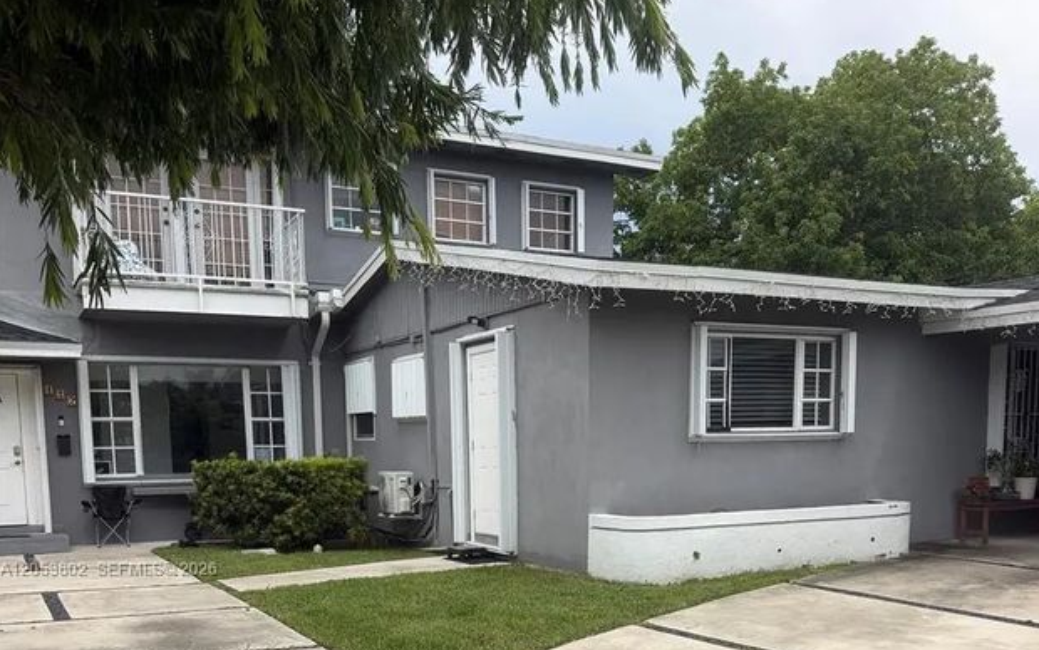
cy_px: 570
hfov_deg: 55.3
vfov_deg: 34.5
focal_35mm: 35
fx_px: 991
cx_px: 533
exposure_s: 1/2801
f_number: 1.78
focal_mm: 6.76
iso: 80
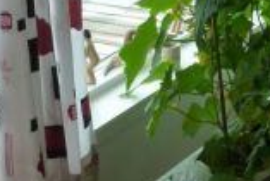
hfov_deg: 12.8
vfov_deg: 8.3
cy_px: -164
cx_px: 267
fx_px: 1194
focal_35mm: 159
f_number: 3.6
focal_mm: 6.5
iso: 125
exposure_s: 1/60
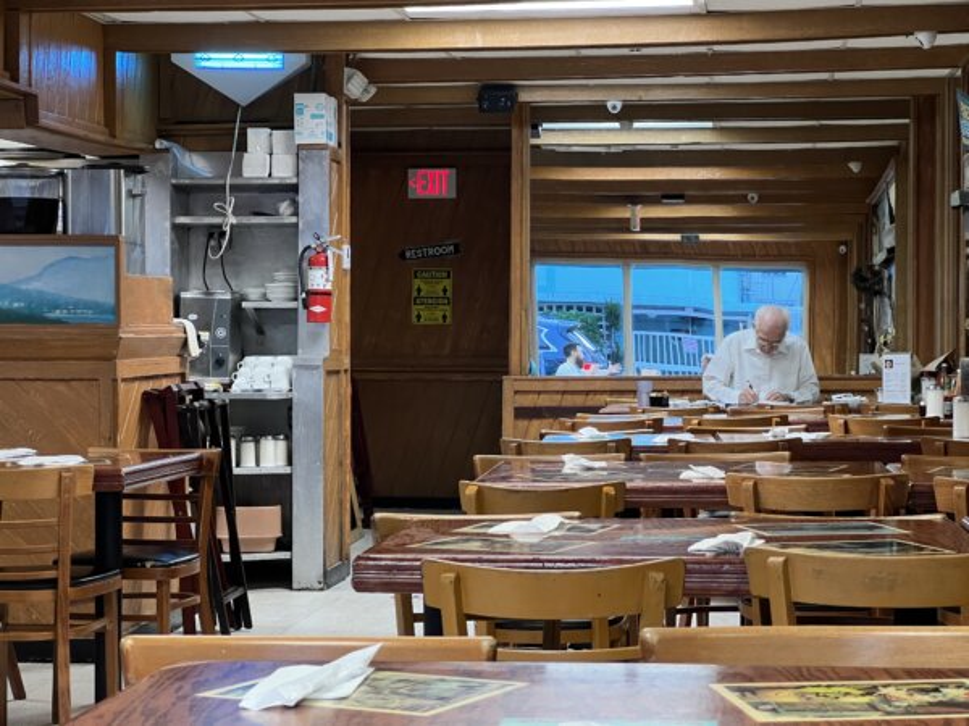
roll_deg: +0.3
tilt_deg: +0.0
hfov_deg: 25.3
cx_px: 484
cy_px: 363
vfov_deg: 19.1
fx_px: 2155
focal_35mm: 77
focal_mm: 9
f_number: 2.8
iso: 250
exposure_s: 1/44
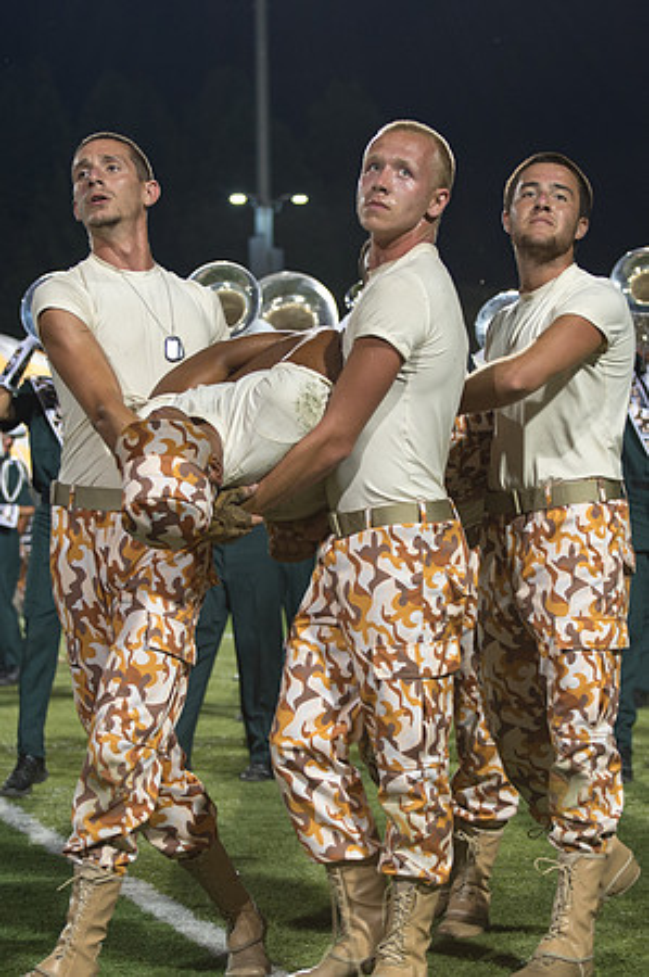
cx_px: 356
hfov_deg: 12.9
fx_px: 2861
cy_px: 488
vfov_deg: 19.4
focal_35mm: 106
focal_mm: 70
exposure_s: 1/160
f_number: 4.5
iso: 1400
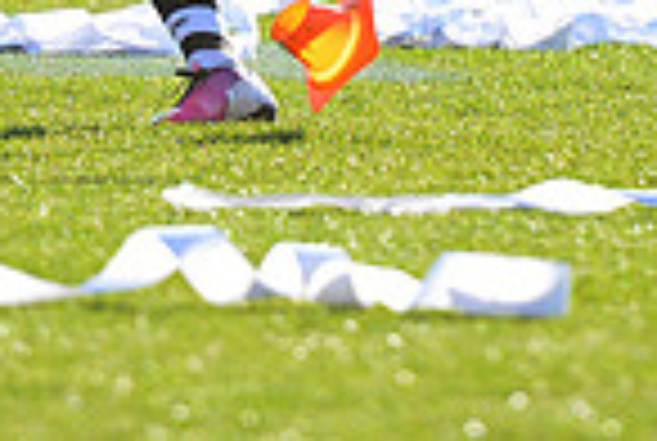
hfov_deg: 2.7
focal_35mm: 773
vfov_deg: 1.8
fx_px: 14136
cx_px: -36
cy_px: -425
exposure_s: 1/800
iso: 320
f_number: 2.8
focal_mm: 195
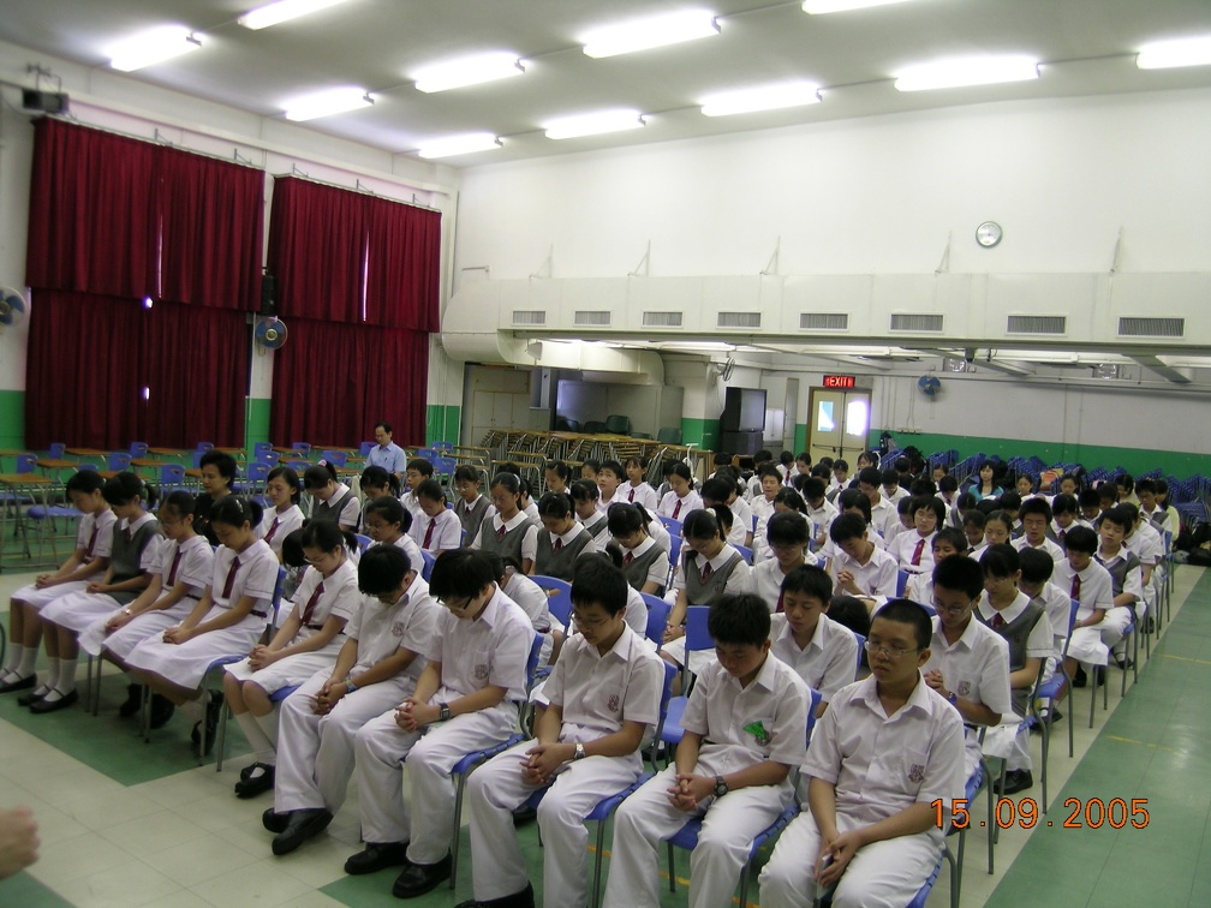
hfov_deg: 63.4
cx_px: 606
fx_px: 980
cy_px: 454
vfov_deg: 49.7
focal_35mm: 28
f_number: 2.8
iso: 50
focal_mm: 5.8
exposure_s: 1/11.8
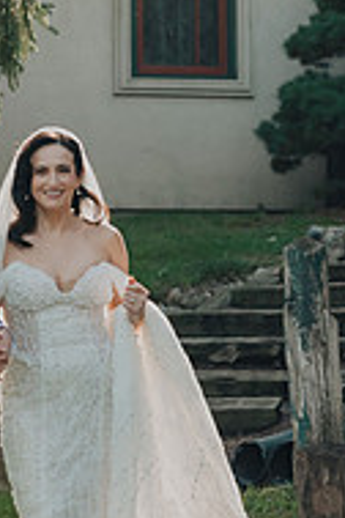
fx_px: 2674
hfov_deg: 7.3
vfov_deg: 11.0
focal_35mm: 186
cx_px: -41
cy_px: 175
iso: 800
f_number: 4
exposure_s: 1/3200
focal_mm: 78
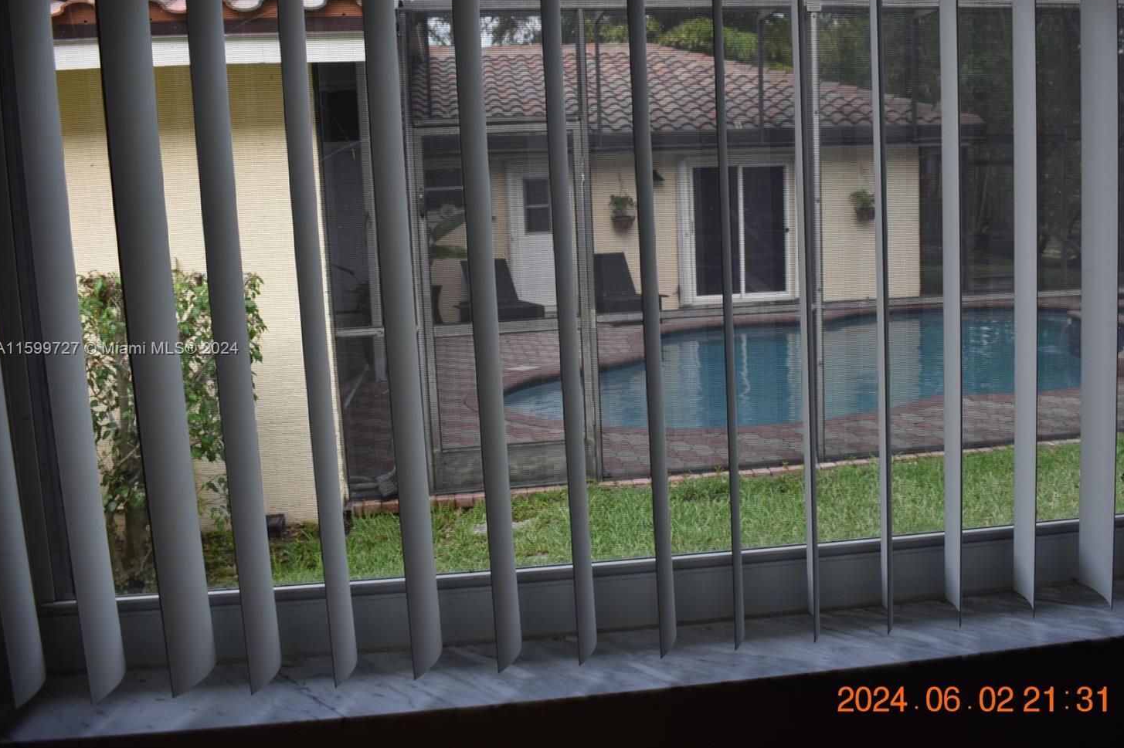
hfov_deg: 57.2
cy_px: 350
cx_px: 610
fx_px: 1030
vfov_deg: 39.9
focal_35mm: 33
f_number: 5.6
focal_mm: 20
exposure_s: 1/60
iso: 400
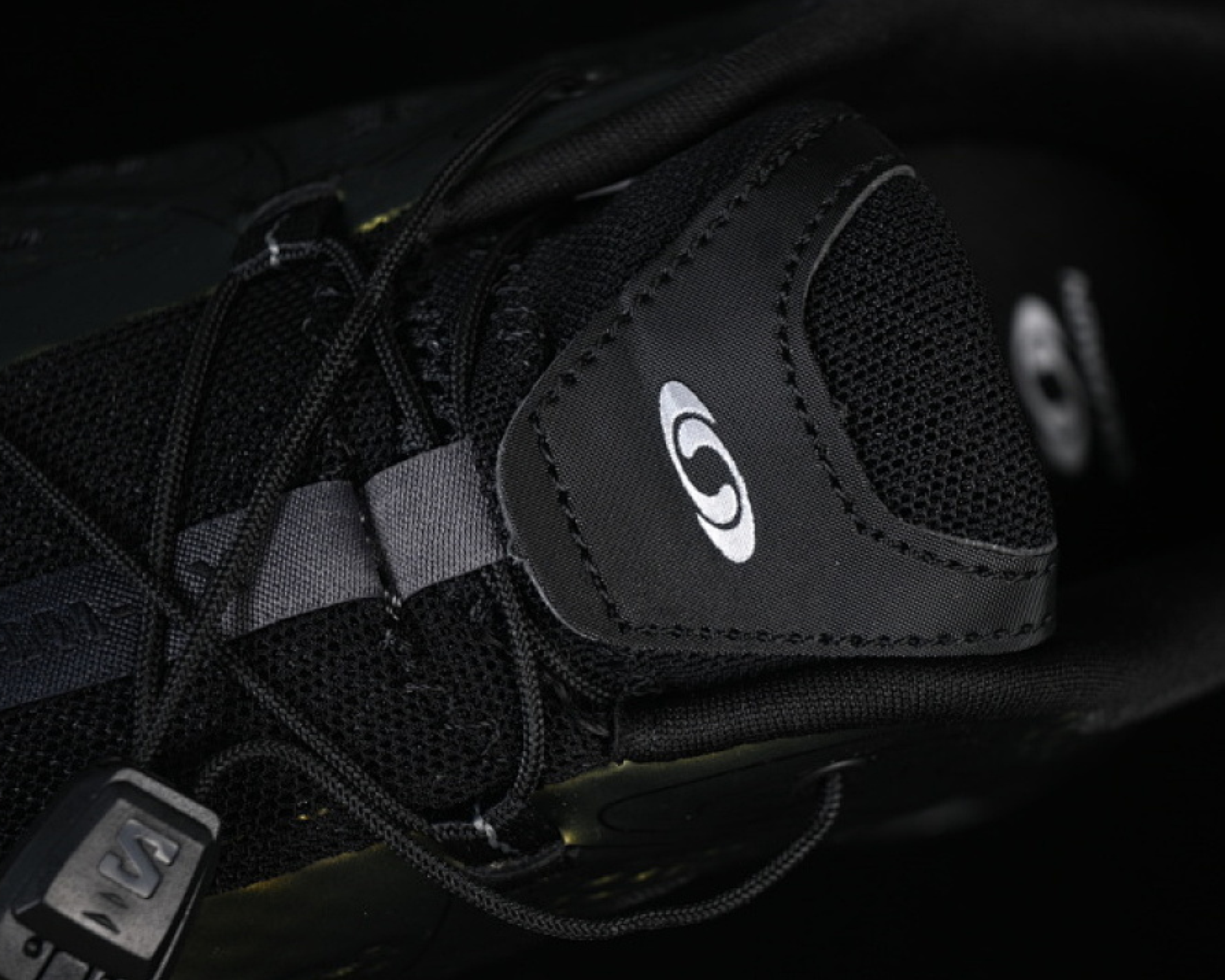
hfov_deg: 22.5
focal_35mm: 85
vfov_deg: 18.1
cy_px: 489
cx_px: 697
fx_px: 3081
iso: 160
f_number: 6.3
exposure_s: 1/50
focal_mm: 50
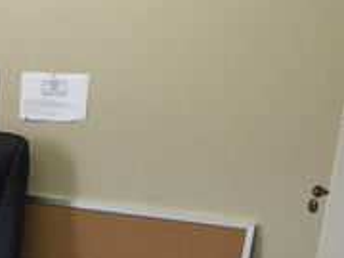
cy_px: 359
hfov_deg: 17.5
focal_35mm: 103
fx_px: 1024
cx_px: -143
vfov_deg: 13.7
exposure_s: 1/33
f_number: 2.2
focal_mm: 4.15
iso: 80
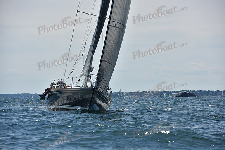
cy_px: 75
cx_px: 112
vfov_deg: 6.9
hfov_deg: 10.3
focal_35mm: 200
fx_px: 1250
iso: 250
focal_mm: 200
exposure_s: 1/1600
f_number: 8
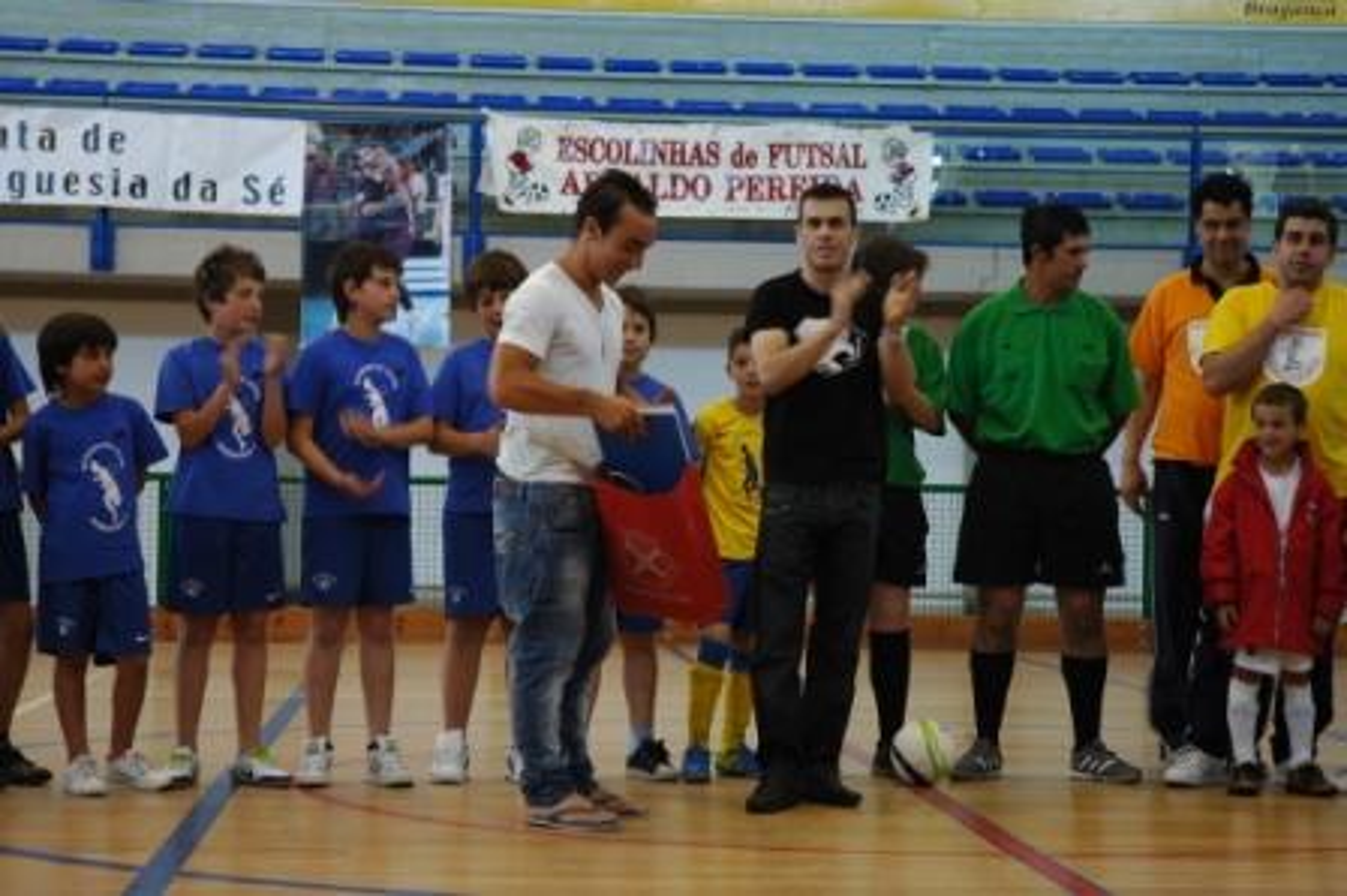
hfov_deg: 24.6
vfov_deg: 16.5
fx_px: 3085
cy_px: 448
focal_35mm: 82
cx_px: 674
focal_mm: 55
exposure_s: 1/20
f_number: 4.5
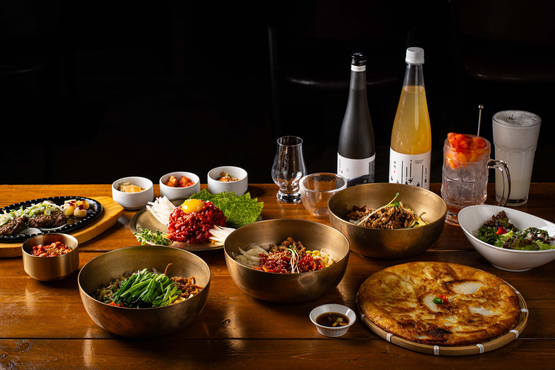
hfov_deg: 26.2
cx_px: 270
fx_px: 1194
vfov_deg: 17.6
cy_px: 180
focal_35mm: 77
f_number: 11
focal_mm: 75
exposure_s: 1/125
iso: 250
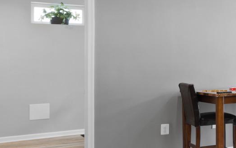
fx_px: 437
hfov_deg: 20.9
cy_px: 65
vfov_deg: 19.1
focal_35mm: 68
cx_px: 423
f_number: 8
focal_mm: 17
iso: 800
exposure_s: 1/3
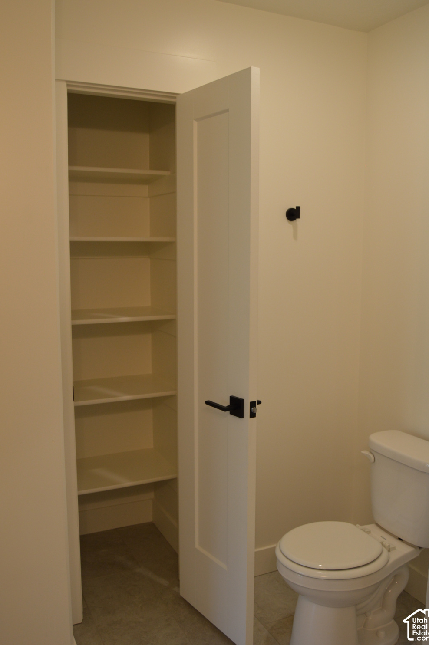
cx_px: 221
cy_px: 317
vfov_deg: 60.3
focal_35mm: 31
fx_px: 555
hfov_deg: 42.2
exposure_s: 1/100
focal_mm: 20
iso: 400
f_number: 4.5
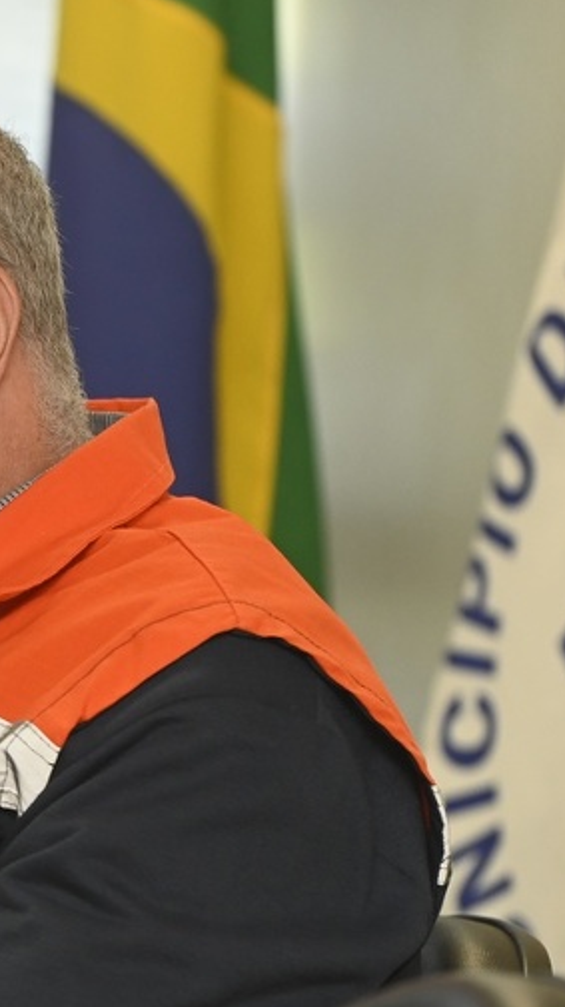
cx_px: -383
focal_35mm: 335
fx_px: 8934
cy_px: 655
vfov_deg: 6.4
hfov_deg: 3.6
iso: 2500
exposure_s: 1/200
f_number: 5
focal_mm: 160
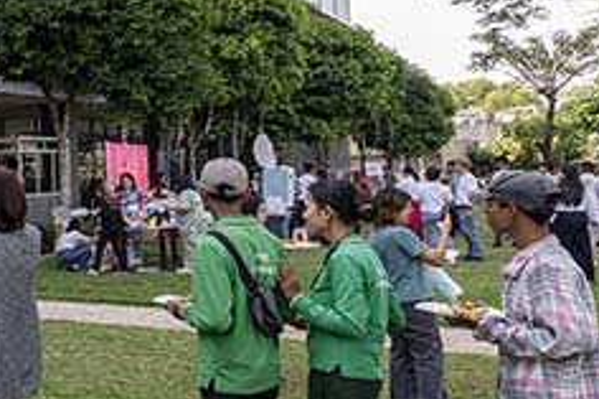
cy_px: 175
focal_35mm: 57
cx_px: -340
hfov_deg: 25.0
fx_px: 948
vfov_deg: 23.7
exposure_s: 1/500
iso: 900
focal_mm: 14
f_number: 8
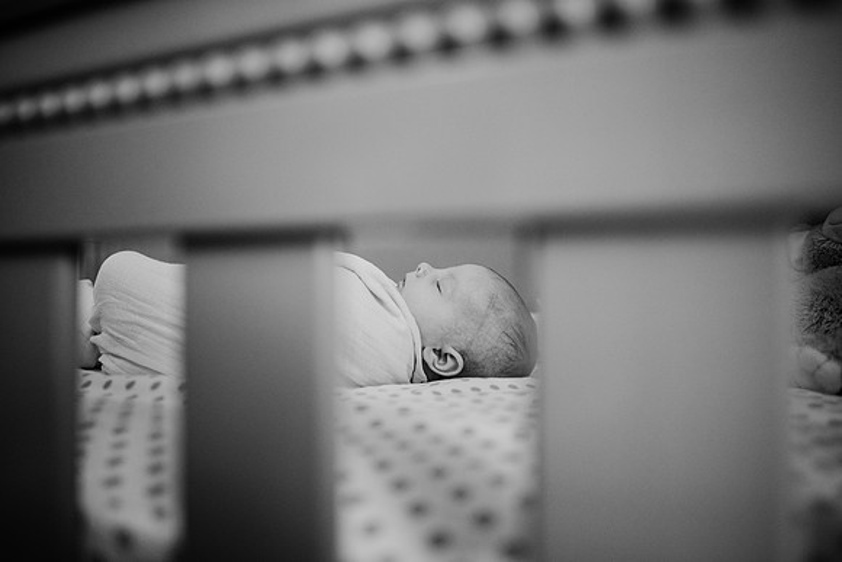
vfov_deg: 53.2
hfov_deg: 73.7
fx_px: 561
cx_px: 421
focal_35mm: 24
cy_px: 281
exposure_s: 1/320
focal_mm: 24
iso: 640
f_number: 2
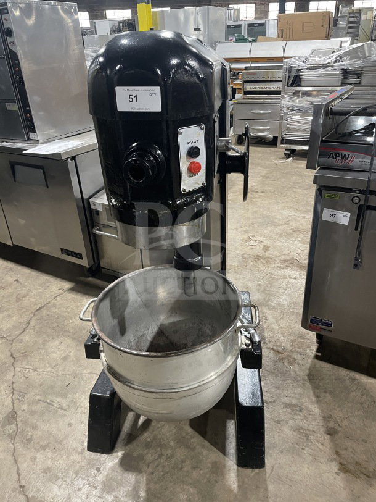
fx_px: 376
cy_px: 251
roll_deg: +3.3
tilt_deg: -26.5
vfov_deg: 67.3
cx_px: 188
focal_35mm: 26
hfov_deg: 53.1
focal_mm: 4.2
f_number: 1.6
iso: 320
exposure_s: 1/60
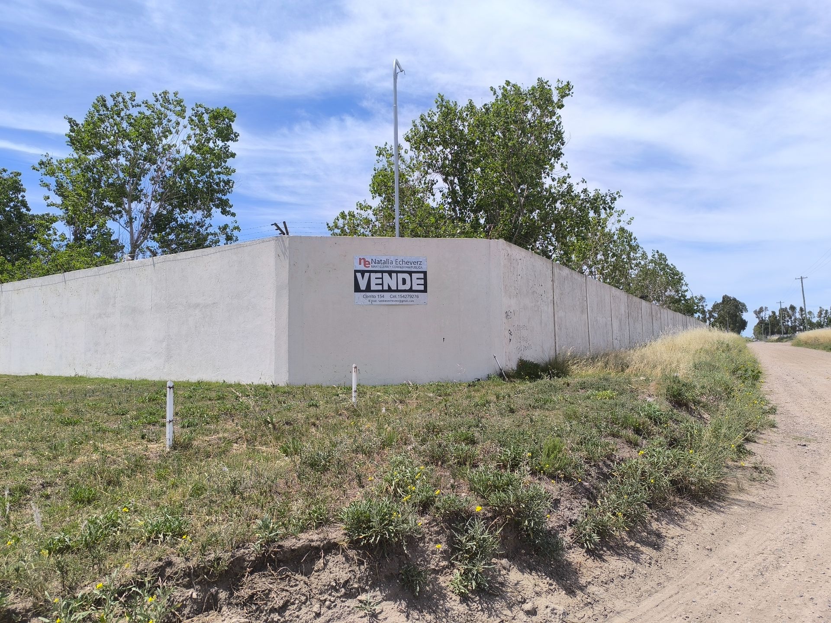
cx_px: 416
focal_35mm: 23
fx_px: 552
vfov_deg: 58.9
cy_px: 312
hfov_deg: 73.9
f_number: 1.65
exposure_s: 1/950
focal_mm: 6.14
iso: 50
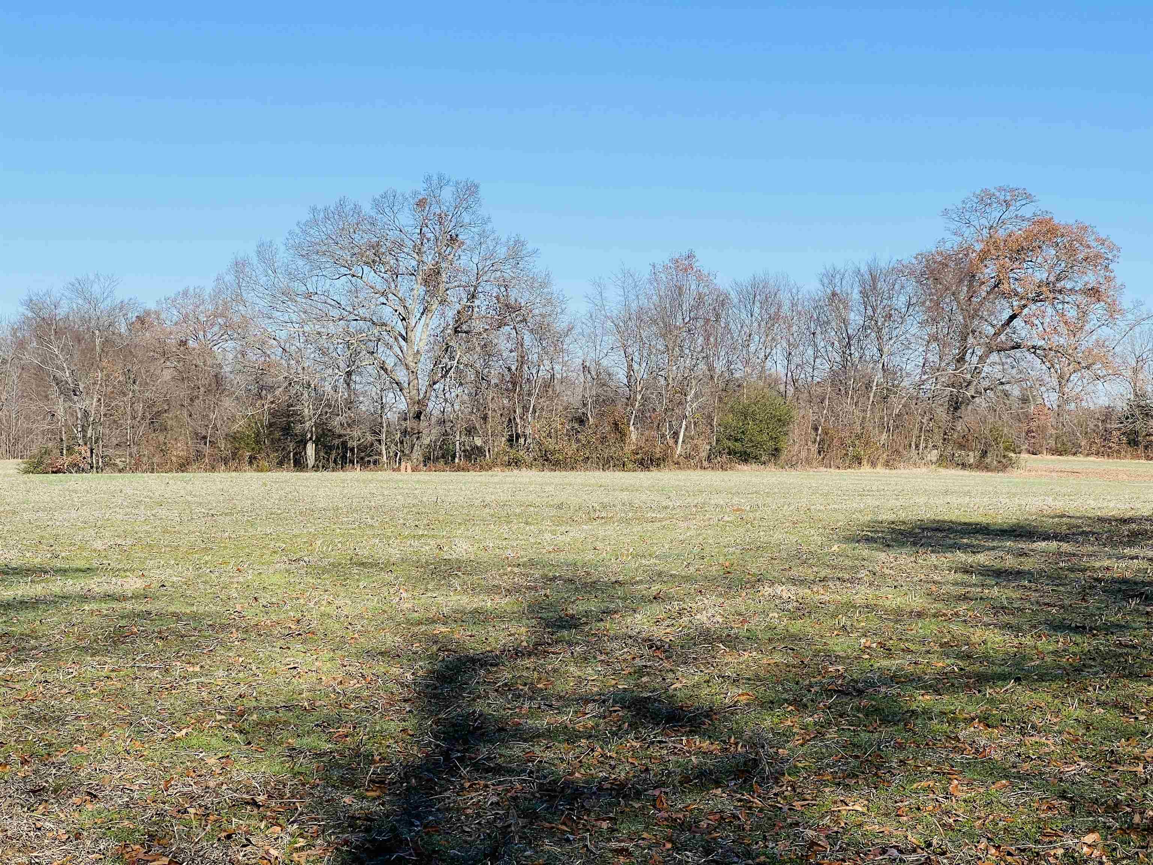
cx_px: 576
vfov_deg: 19.1
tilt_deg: +0.4
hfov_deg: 25.3
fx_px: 2565
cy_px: 432
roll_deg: -0.2
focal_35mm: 77
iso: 32
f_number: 2.8
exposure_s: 1/919
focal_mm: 9
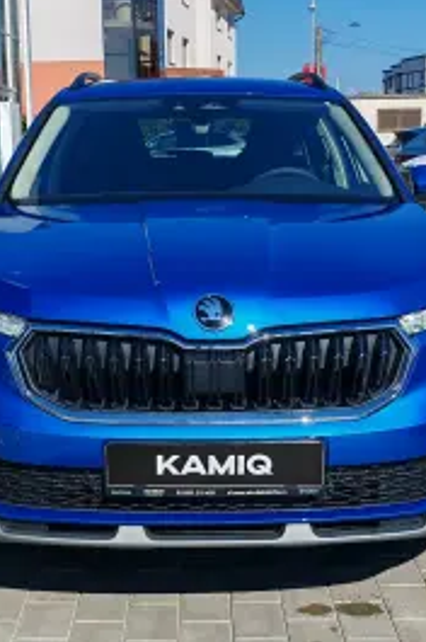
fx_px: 1032
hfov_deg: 23.3
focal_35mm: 58
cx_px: 215
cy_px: 317
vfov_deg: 34.5
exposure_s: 1/3700
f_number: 1.95
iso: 50
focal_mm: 5.52
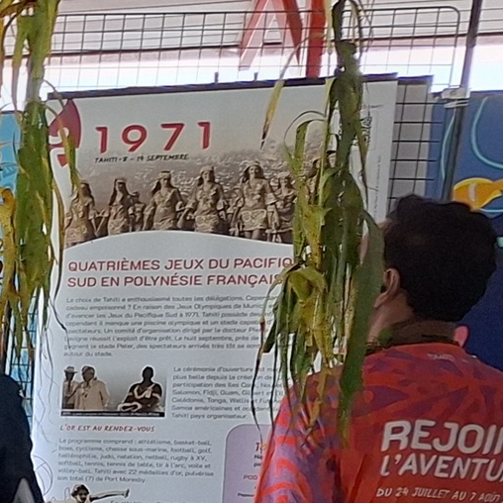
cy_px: 603
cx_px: -893
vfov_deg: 14.1
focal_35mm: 120
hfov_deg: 10.9
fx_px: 1973
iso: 64
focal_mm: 5.54
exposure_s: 1/100
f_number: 1.8
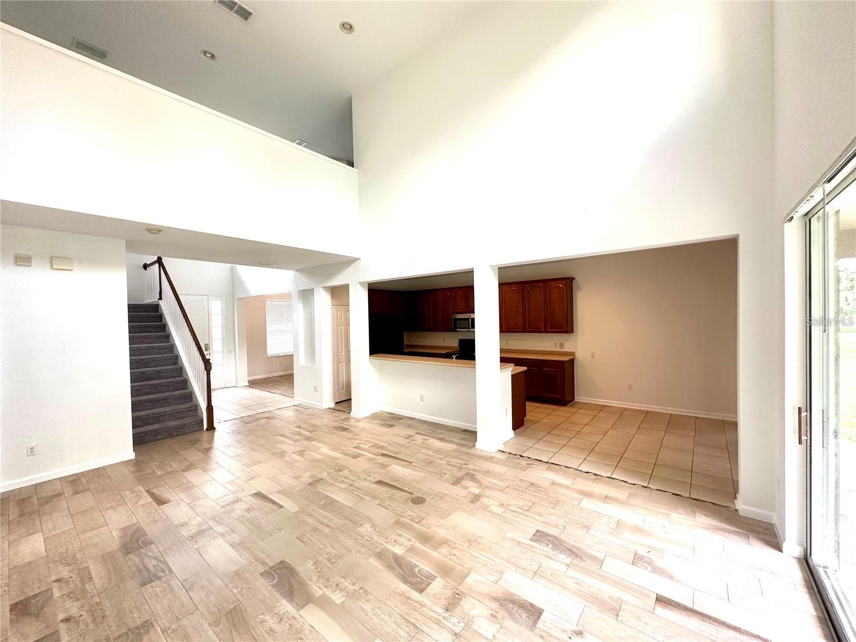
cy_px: 321
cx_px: 428
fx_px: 346
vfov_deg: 85.7
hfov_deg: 102.1
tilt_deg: -1.3
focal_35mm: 14
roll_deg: +1.1
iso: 250
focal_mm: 2.22
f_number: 2.2
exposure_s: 1/120
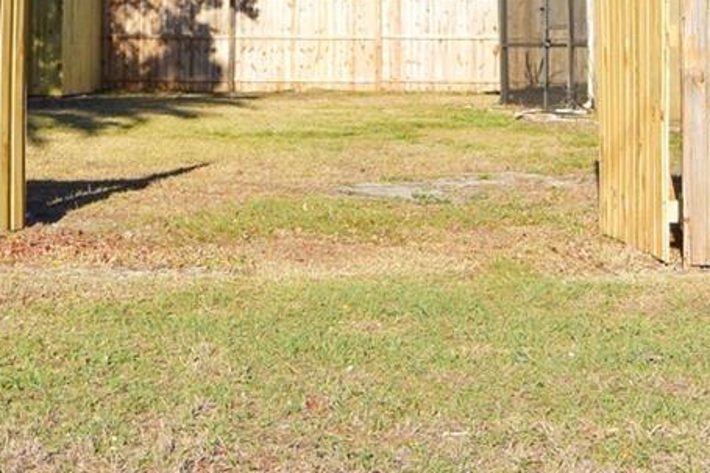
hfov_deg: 20.0
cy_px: -83
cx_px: 278
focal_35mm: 102
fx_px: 2011
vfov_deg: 13.1
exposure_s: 1/500
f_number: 5
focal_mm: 10.9
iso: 160
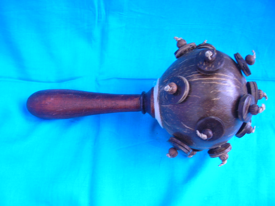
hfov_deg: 52.6
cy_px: 103
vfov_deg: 40.7
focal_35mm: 35
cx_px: 138
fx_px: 278
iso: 50
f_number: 2.8
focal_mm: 5.8
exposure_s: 1/19.7
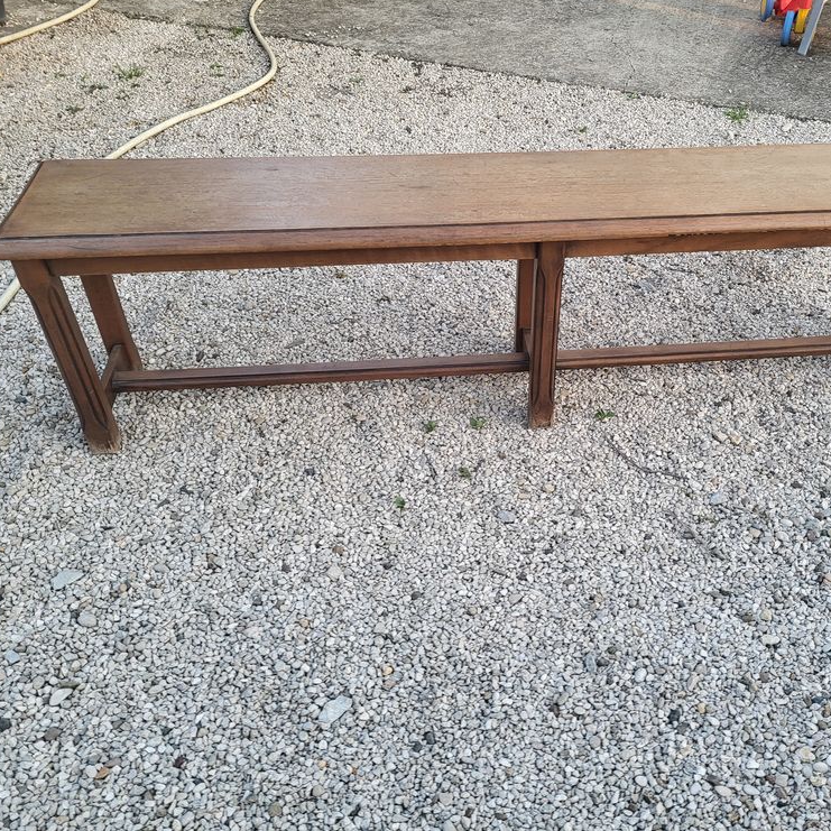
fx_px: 842
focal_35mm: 31
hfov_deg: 51.9
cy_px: 412
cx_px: 529
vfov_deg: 52.5
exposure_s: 1/100
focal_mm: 5.4
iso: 64
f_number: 1.8
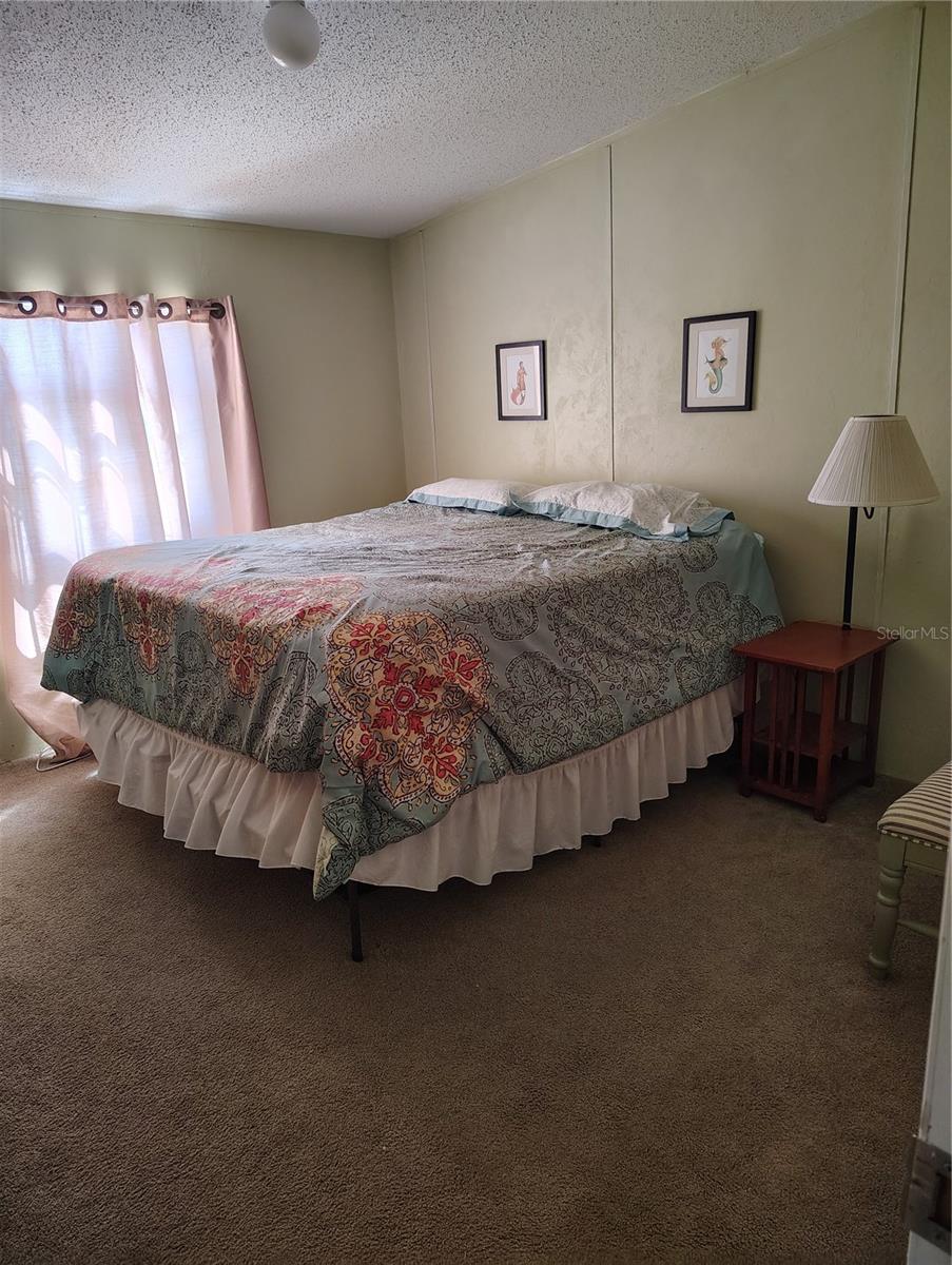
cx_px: 476
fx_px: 878
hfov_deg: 56.9
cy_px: 632
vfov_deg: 71.5
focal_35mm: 24
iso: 1356
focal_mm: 5.56
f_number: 1.8
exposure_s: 1/60
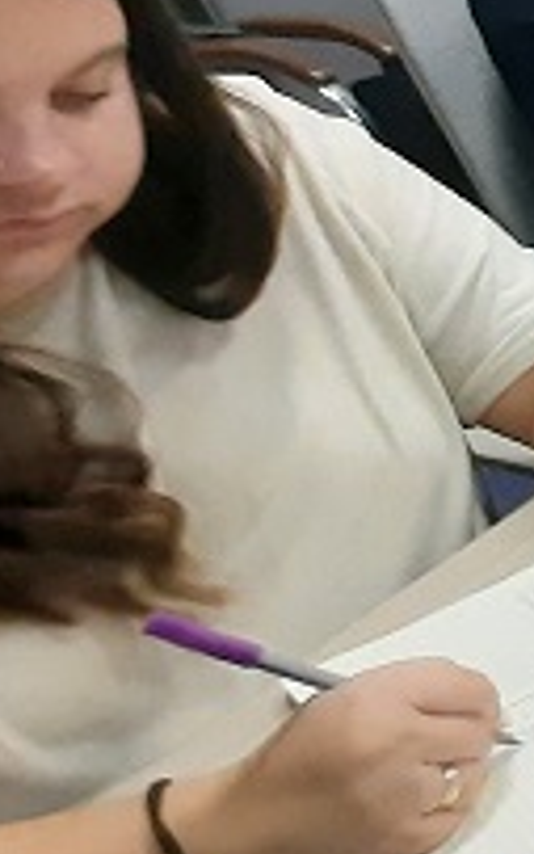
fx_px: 1419
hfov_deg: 10.1
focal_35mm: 61
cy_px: 255
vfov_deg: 33.0
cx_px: 1783
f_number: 2.2
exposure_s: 1/25
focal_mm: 1.74
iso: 320
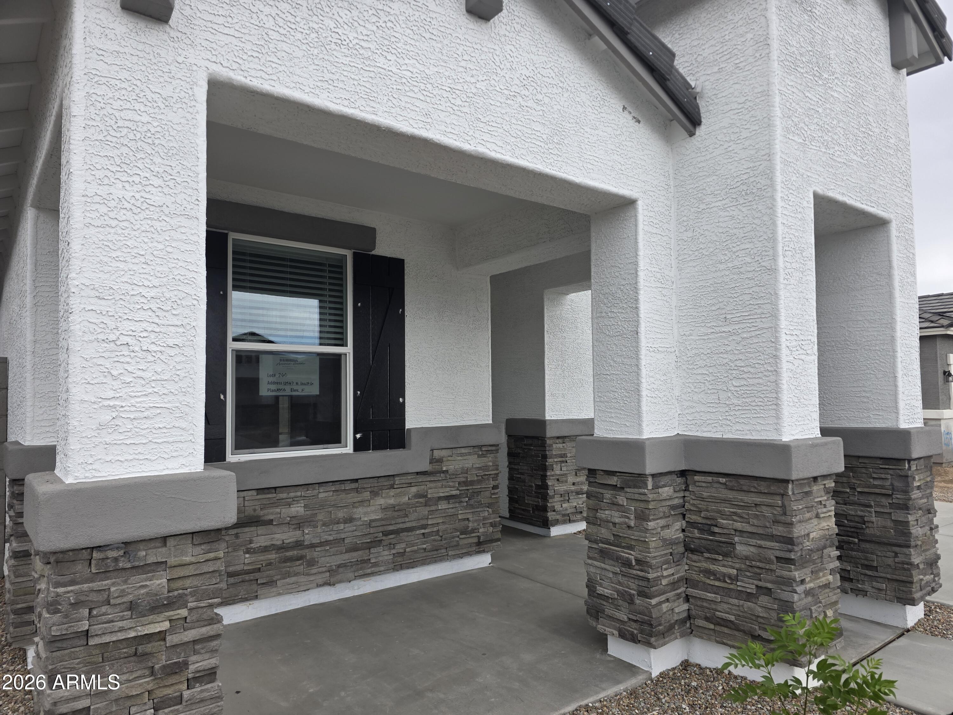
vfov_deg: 58.9
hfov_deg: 73.9
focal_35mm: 23
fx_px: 633
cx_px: 476
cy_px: 358
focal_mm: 6.3
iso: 80
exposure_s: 1/1606
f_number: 1.7
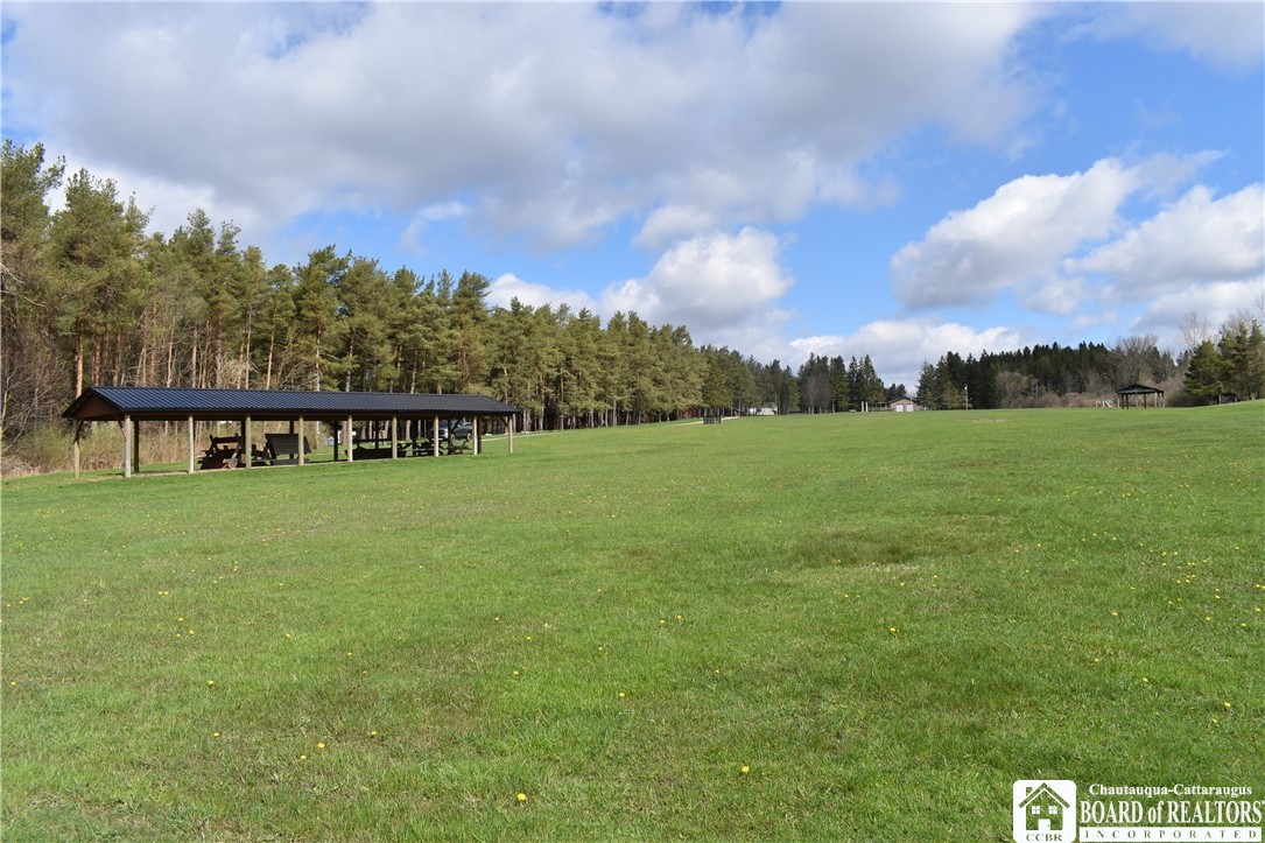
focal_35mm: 27
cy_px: 422
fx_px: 949
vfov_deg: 47.9
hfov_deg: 67.4
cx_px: 632
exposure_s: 1/400
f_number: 10
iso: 200
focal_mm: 18
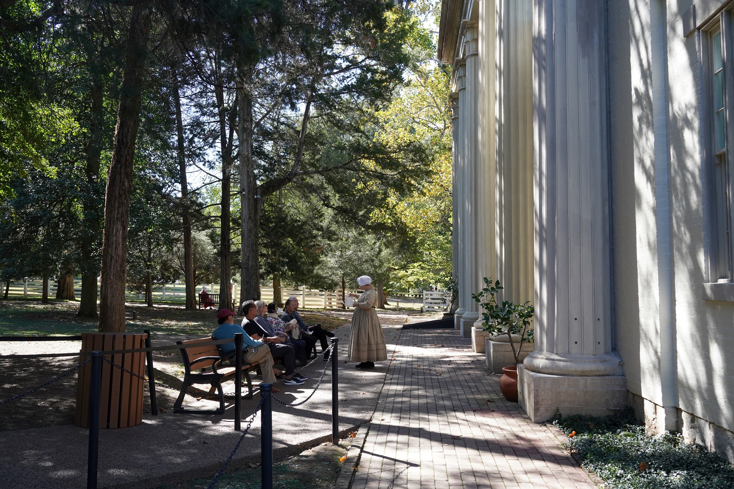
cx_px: 367
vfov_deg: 38.9
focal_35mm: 34
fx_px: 693
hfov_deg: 55.8
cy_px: 244
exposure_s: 1/100
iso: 800
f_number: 8
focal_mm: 34
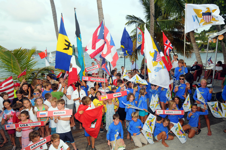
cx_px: 113
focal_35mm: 21
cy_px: 75
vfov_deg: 59.4
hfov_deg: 81.3
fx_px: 132
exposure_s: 1/200
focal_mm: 14
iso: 320
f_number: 7.1
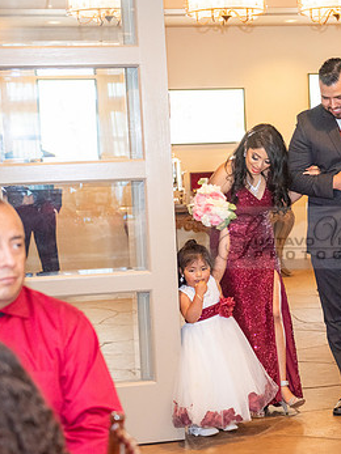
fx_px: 1183
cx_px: 320
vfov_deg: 21.8
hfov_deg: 16.2
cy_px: 237
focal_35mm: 90
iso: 1600
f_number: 3.5
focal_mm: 56
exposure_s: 1/125
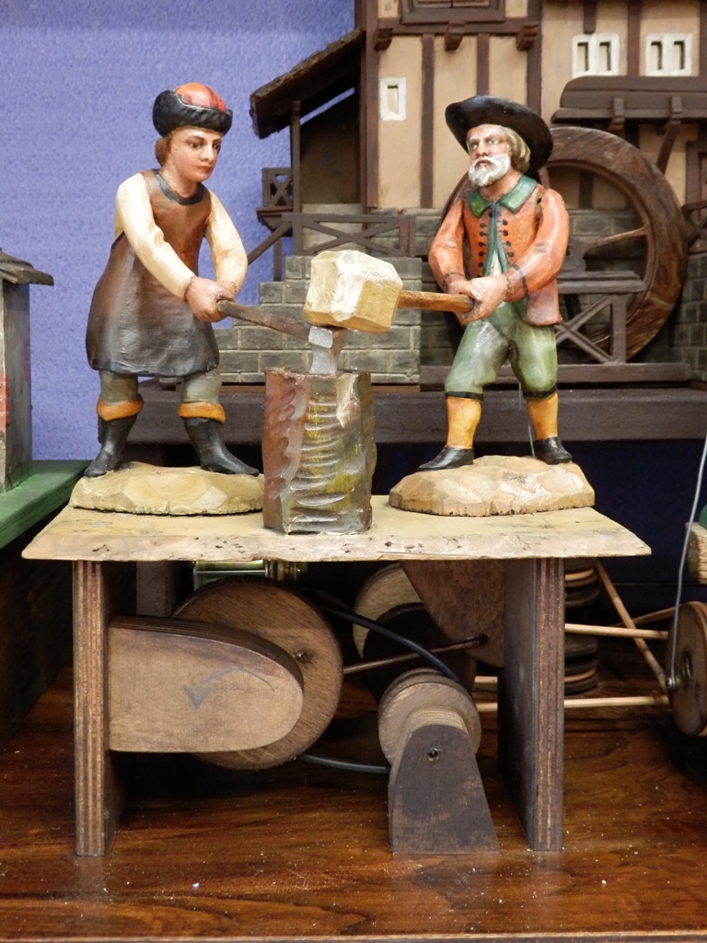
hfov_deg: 32.2
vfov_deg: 42.1
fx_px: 1225
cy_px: 472
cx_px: 354
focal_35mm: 45
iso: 800
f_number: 3.8
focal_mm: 8
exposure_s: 1/13
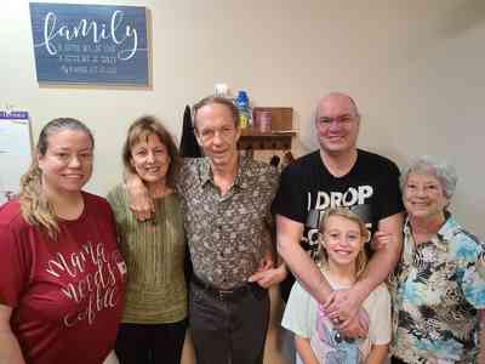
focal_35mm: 26
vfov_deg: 53.1
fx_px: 364
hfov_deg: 67.3
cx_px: 242
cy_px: 182
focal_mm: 5.4
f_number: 1.8
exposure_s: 1/40
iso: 320
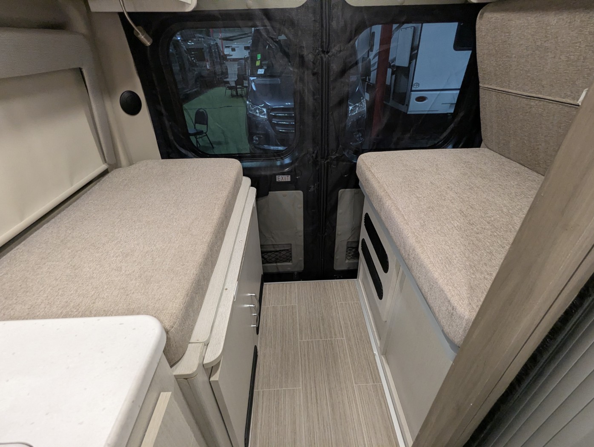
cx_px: 297
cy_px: 224
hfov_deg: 94.4
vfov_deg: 78.2
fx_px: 275
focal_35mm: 16
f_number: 2.2
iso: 303
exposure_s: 1/59.9
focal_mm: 2.35
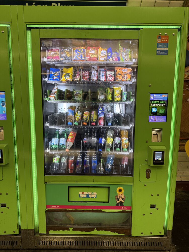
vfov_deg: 71.6
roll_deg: +0.1
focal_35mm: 24
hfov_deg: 56.8
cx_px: 94
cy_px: 126
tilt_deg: -7.4
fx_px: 175
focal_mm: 6.76
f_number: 1.78
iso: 200
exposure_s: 1/109
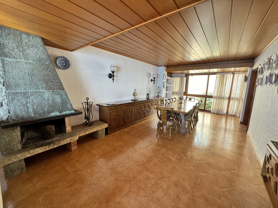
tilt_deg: -8.4
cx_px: 139
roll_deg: -0.6
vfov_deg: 85.7
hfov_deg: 102.1
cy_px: 104
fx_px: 112
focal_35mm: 14
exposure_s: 1/99
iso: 80
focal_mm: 2.22
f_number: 2.2
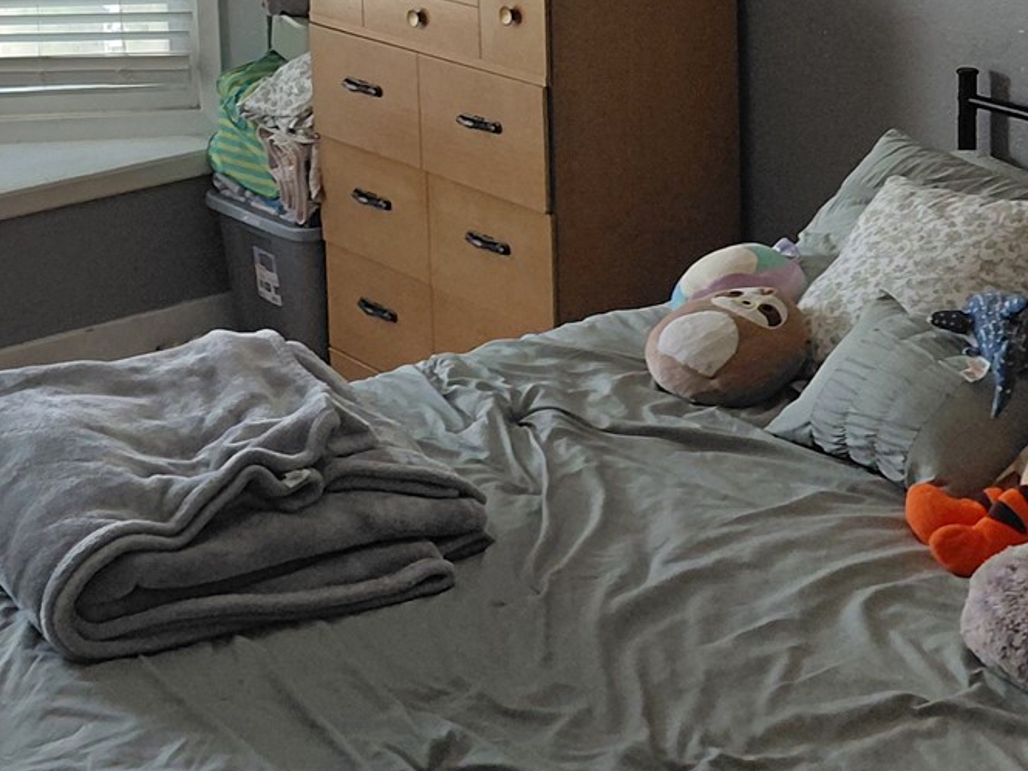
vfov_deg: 18.4
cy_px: -97
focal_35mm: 77
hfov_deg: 25.3
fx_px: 2287
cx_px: 405
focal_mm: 4.69
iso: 200
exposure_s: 1/120
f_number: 1.8
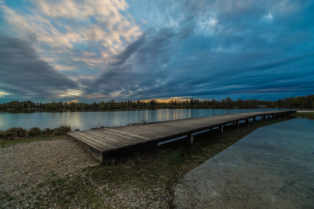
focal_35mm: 15
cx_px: 157
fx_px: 131
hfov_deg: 100.4
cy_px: 104
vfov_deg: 77.3
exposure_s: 1/5
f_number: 9
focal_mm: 10
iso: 100
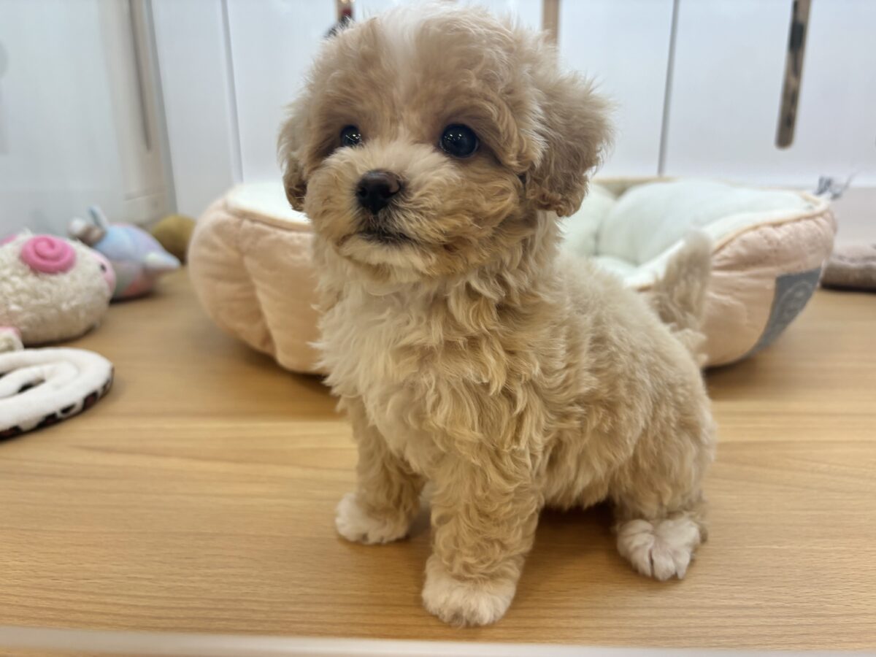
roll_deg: +1.1
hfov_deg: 67.3
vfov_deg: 53.1
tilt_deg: -20.5
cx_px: 438
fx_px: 658
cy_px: 328
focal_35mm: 26
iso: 64
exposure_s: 1/100
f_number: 1.6
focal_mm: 5.96
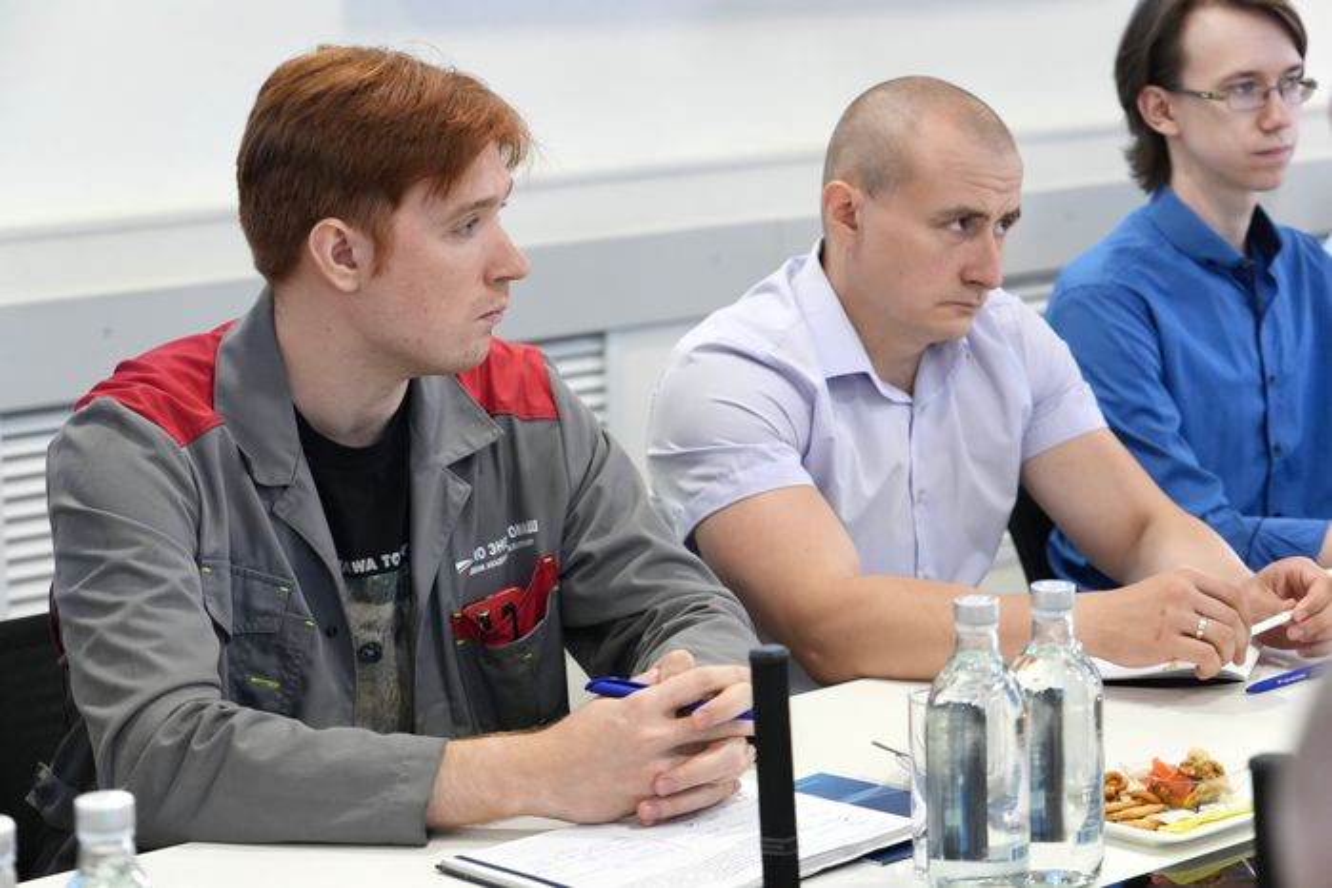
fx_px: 3182
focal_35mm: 86
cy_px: 444
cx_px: 666
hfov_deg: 23.6
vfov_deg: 15.9
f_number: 5.6
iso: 4000
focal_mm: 86
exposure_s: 1/160
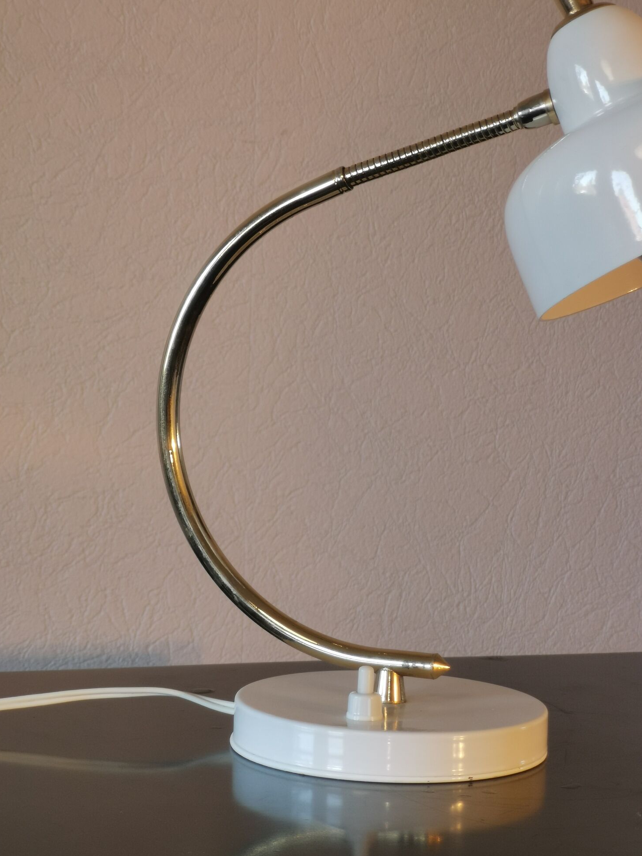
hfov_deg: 17.8
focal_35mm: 83
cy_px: 431
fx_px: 2052
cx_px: 324
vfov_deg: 23.6
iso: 100
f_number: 2.4
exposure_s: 1/50
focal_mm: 7.48
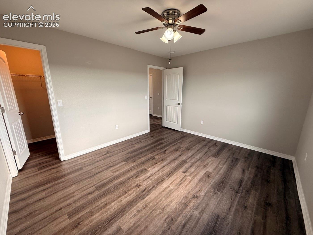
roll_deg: -0.2
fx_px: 127
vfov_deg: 85.7
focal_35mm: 14
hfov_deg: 102.1
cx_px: 156
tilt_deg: -12.5
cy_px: 118
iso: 80
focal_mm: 2.22
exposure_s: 1/99
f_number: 2.2
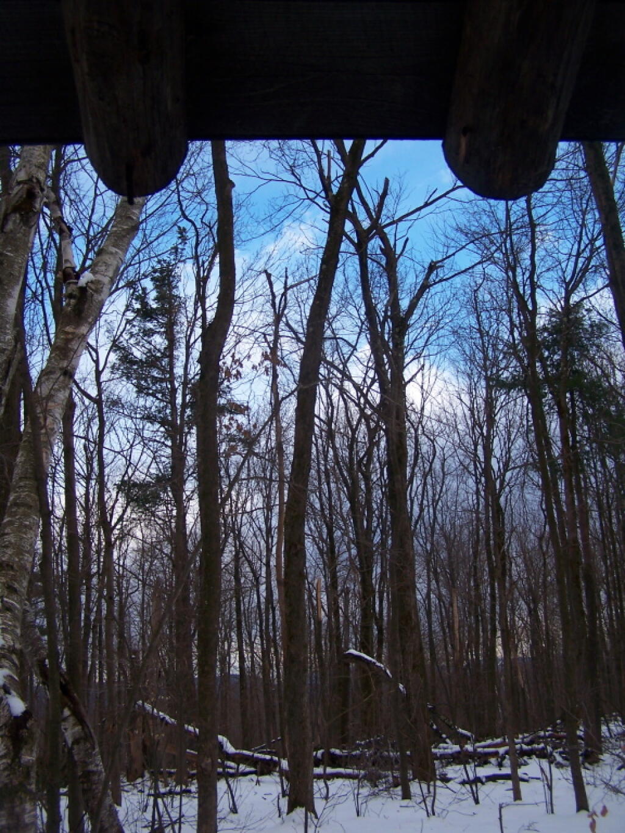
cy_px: 416
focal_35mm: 38
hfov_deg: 37.7
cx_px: 312
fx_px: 915
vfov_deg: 49.0
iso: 80
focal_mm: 6.3
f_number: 2.8
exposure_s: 1/500
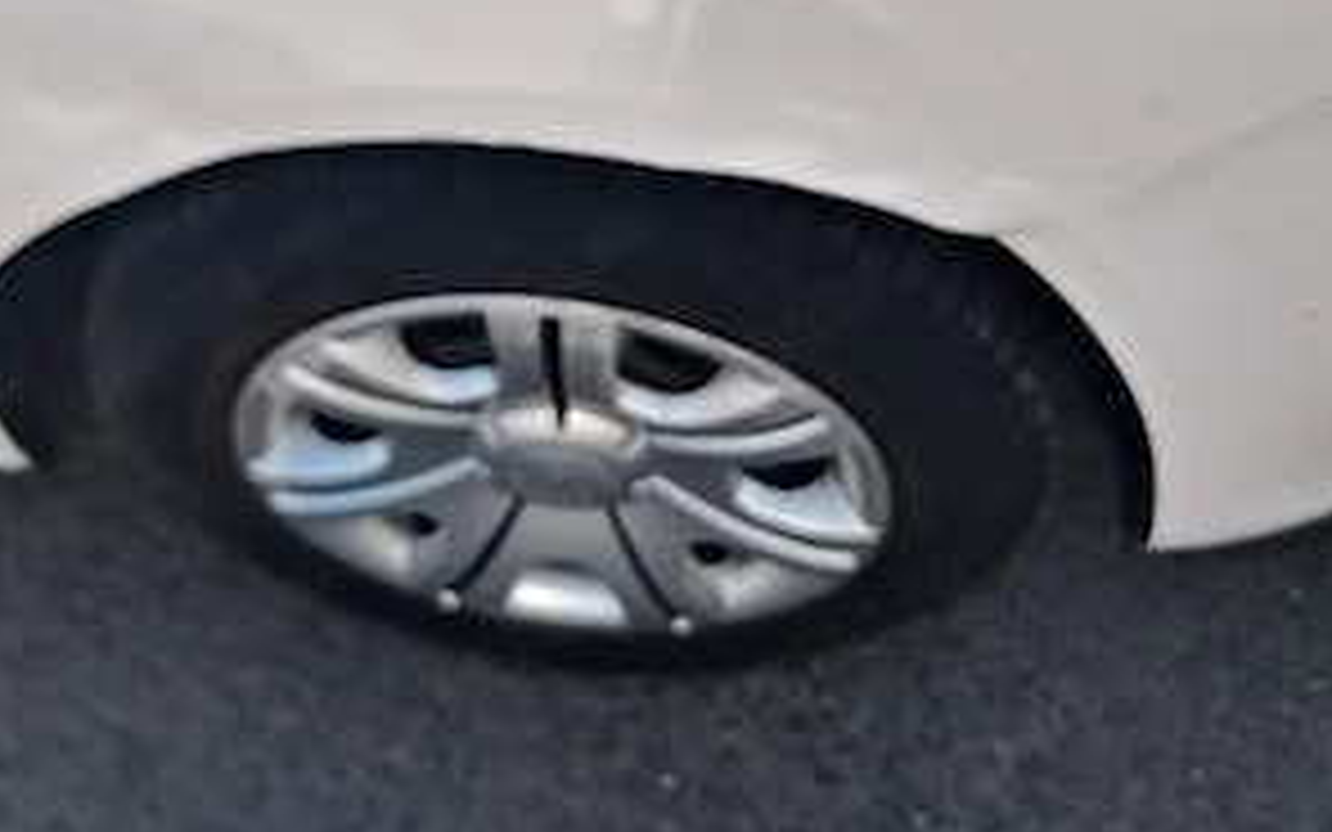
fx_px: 1561
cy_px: 49
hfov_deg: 46.2
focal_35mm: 43
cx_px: 662
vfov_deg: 28.5
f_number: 1.75
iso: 100
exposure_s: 1/221
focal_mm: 5.25
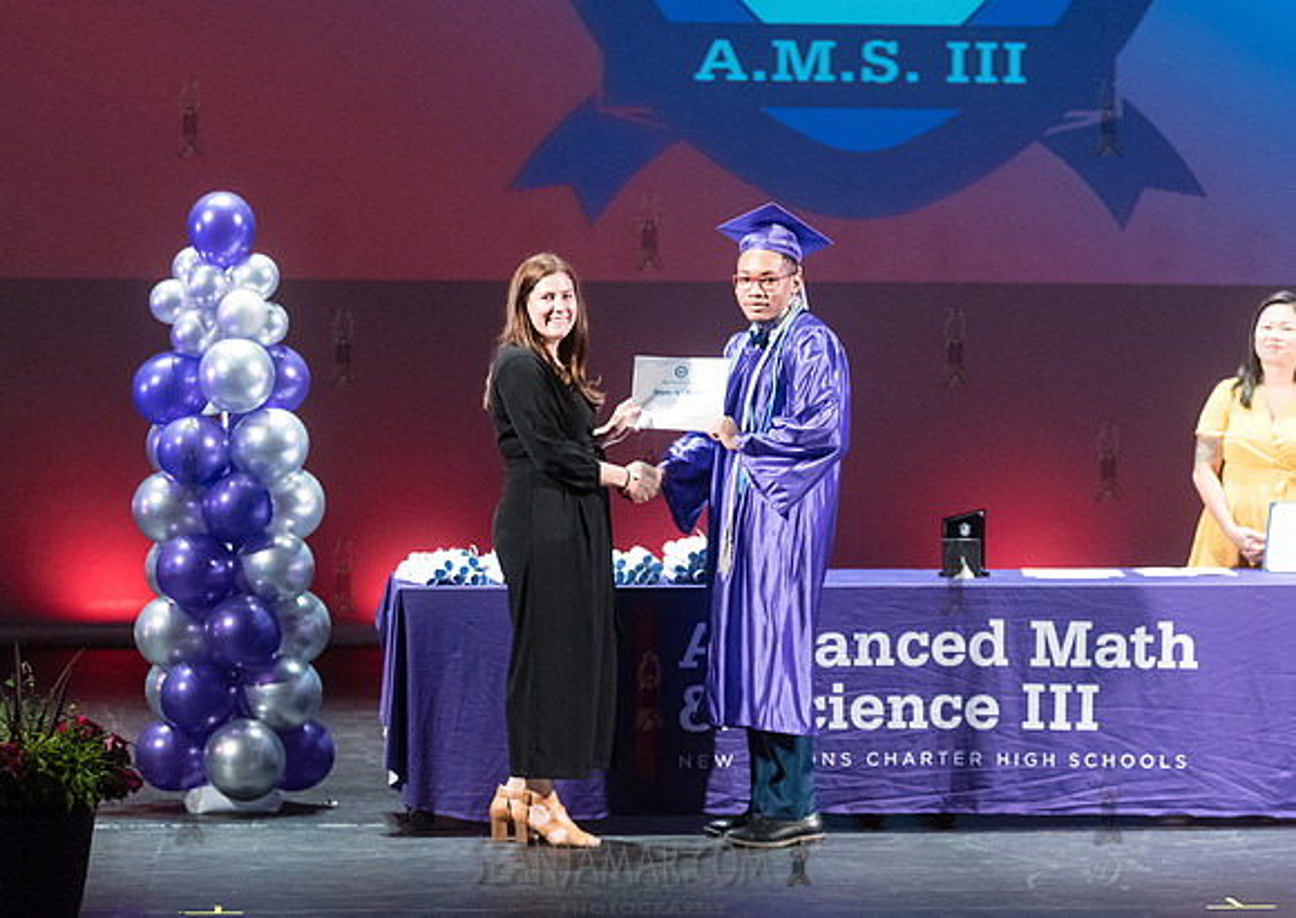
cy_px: 348
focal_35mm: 129
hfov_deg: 15.6
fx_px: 4734
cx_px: 708
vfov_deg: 11.1
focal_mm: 92
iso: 4000
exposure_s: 1/320
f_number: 2.8
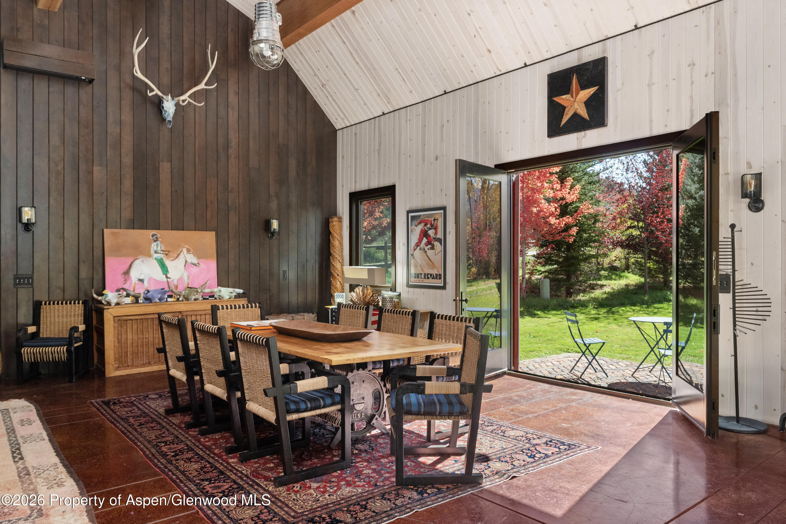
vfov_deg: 49.6
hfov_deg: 69.4
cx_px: 393
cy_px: 262
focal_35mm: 26
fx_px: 568
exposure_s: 1/5
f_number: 7.1
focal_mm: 26
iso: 400
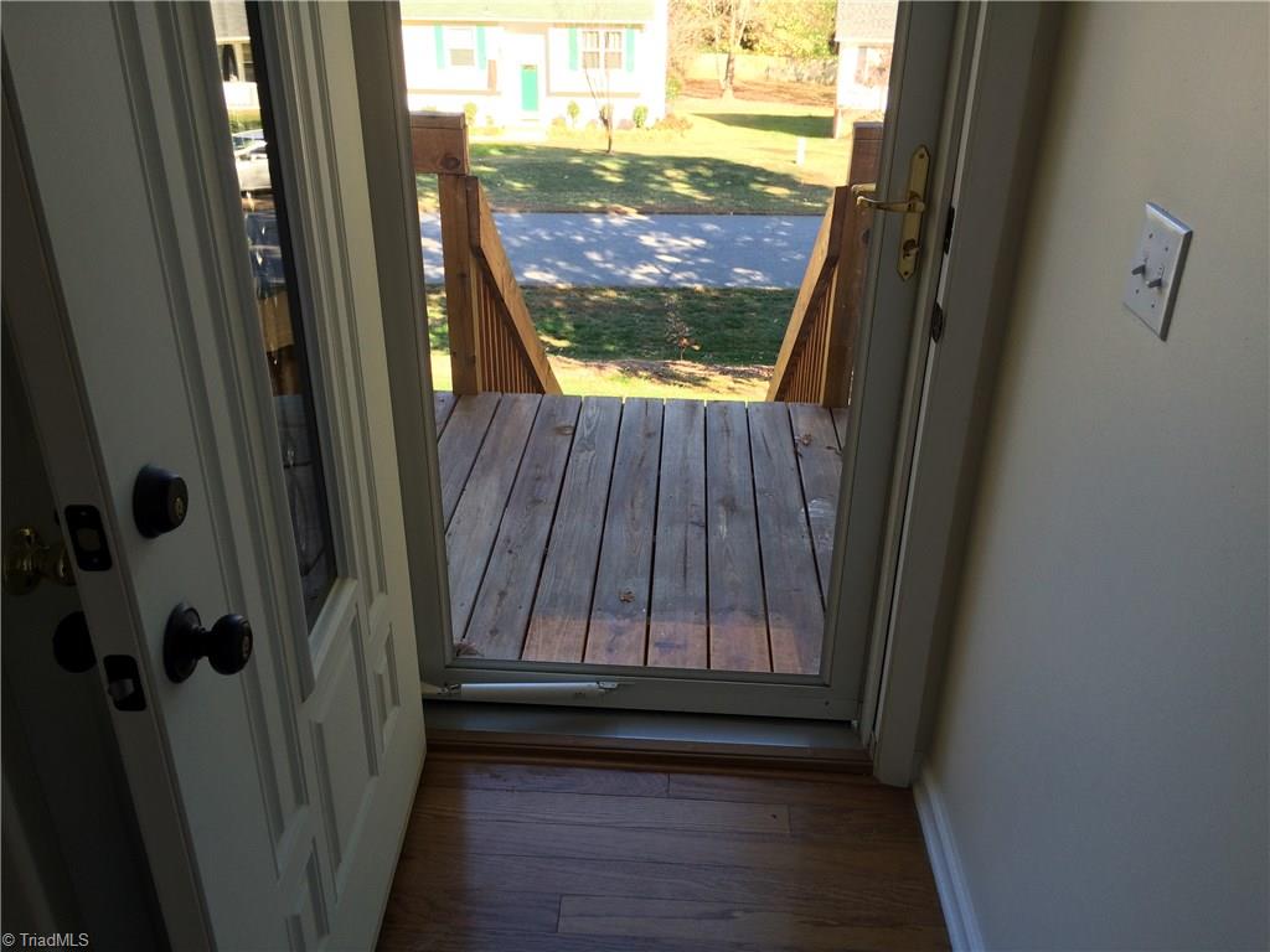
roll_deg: +0.3
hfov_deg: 61.7
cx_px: 635
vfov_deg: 48.2
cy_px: 476
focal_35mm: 29
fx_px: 1064
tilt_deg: -28.4
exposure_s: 1/120
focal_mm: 4.15
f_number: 2.2
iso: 32
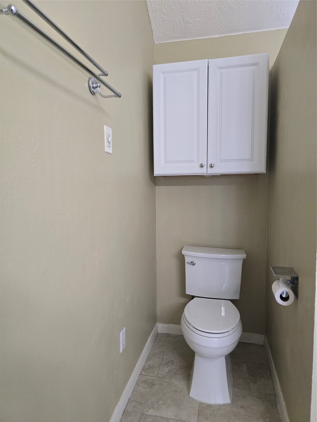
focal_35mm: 23
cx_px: 158
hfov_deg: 58.9
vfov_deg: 73.9
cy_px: 211
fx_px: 281
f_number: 1.7
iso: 1000
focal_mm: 6.3
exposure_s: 1/120
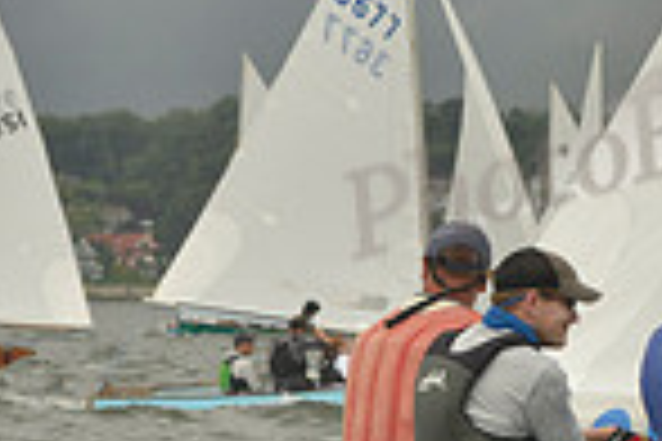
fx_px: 6546
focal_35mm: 356
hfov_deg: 5.7
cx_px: 1216
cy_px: 313
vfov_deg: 3.9
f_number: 10
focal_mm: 90
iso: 400
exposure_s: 1/1250
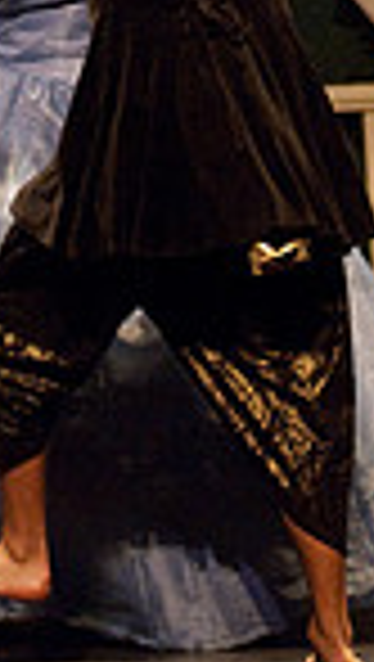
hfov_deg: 2.9
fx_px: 7278
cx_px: 182
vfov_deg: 5.2
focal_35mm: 414
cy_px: -261
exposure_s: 1/160
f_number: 2.8
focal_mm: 86
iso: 1250
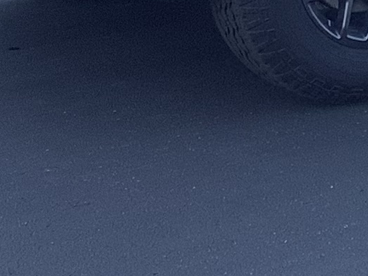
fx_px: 2061
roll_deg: +1.2
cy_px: -302
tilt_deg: -4.1
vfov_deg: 7.3
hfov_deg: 9.7
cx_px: 665
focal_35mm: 194
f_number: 2.4
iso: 25
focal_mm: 3.3
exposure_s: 1/394
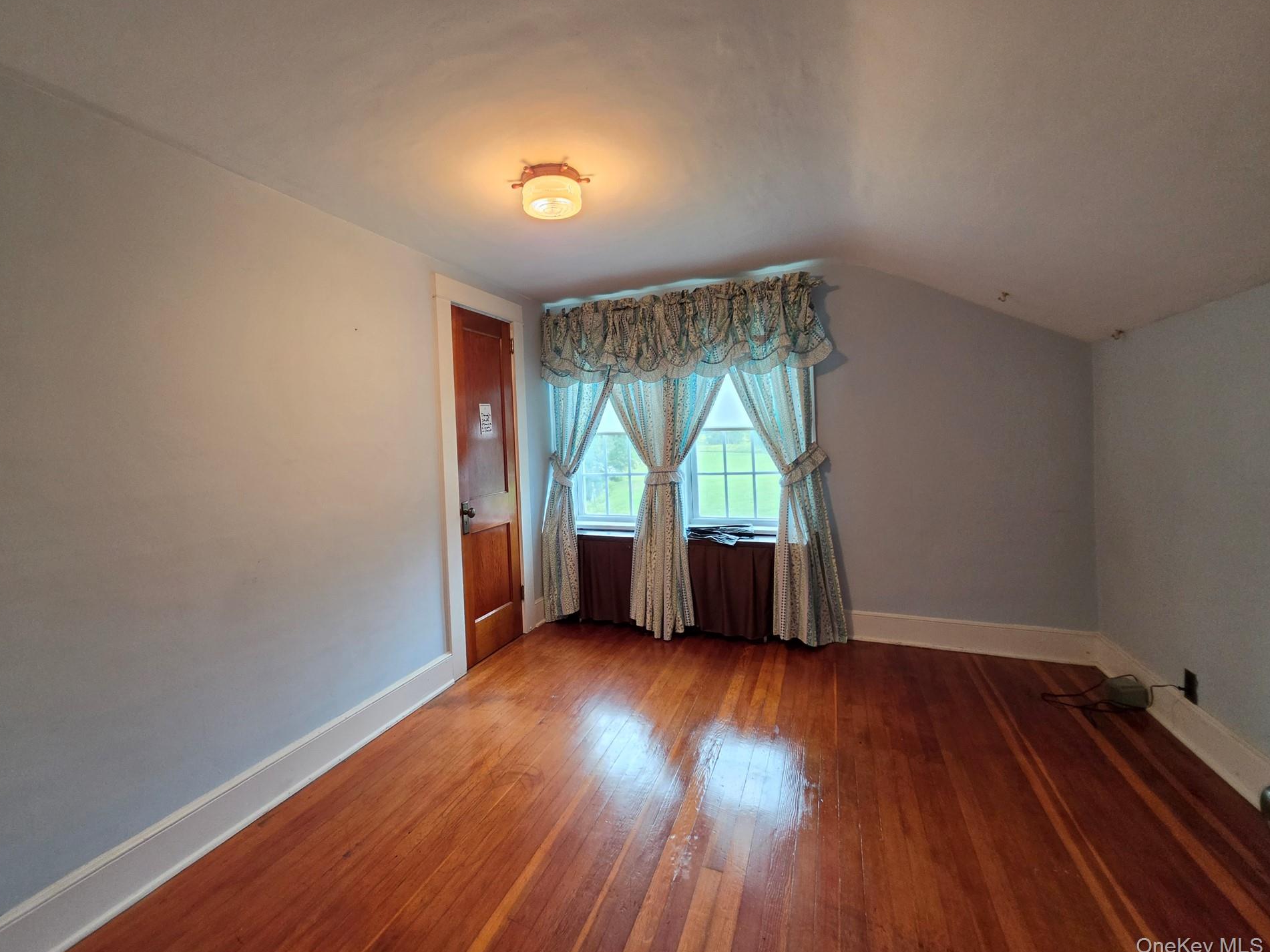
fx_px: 514
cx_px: 588
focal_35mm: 14
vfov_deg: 85.6
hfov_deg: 101.9
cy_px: 449
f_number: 1.9
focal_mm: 2.2
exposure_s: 1/120
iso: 250
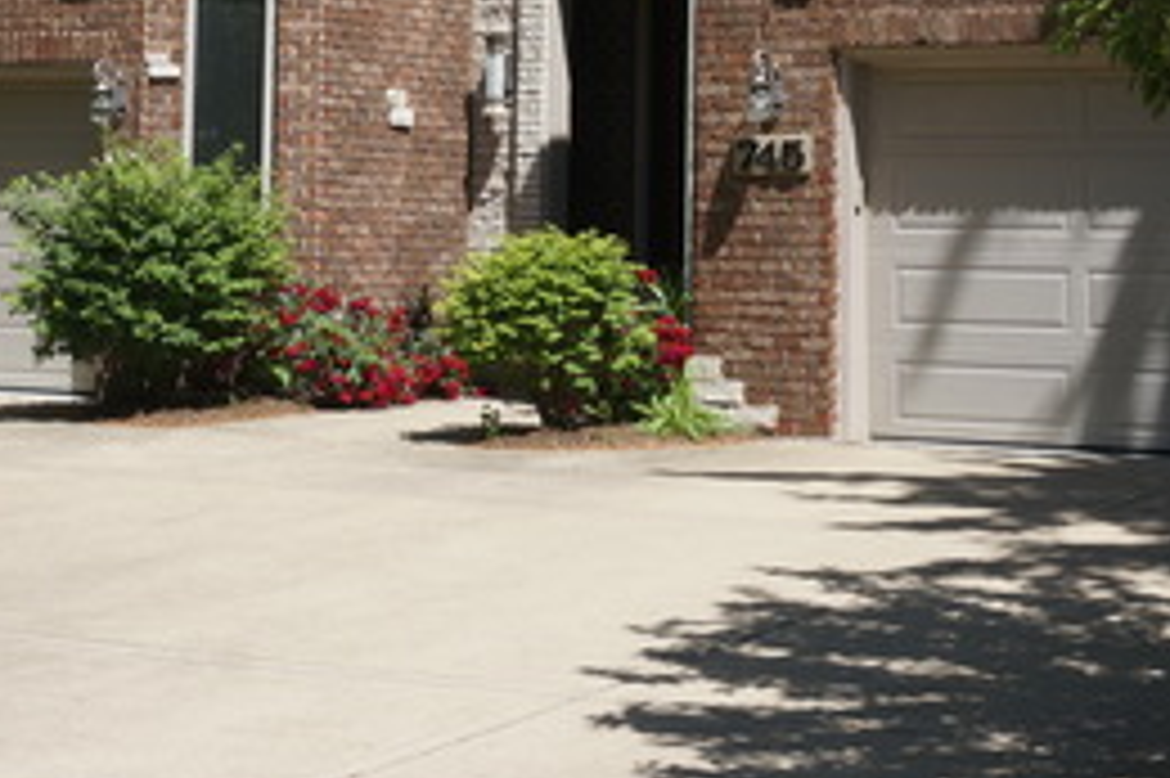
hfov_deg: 21.2
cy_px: -106
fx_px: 3118
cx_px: 486
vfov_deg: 13.9
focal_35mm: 96
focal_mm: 26
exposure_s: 1/100
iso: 100
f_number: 11
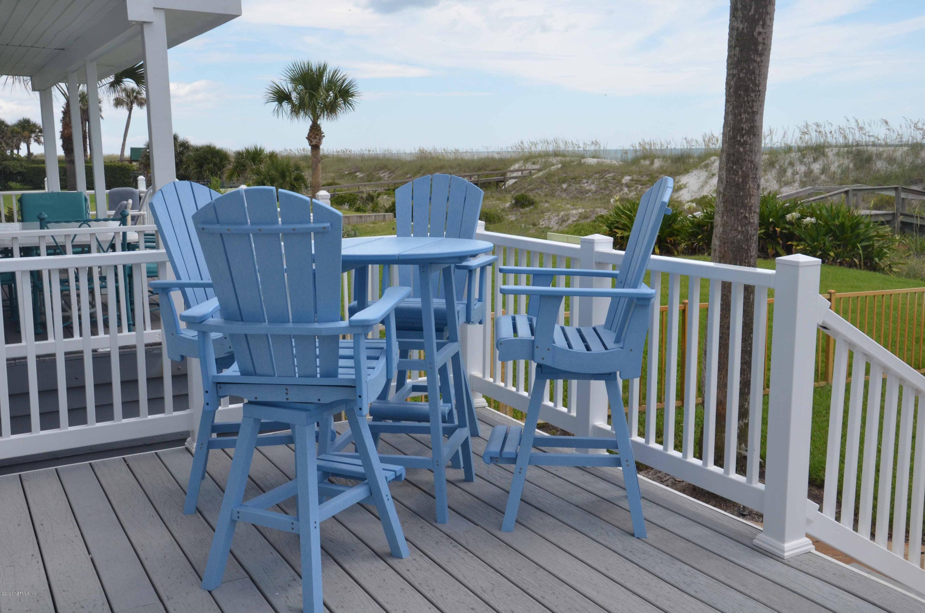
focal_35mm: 38
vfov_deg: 35.3
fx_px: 962
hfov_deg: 51.4
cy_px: 306
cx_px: 462
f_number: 11
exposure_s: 1/500
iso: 640
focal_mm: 25
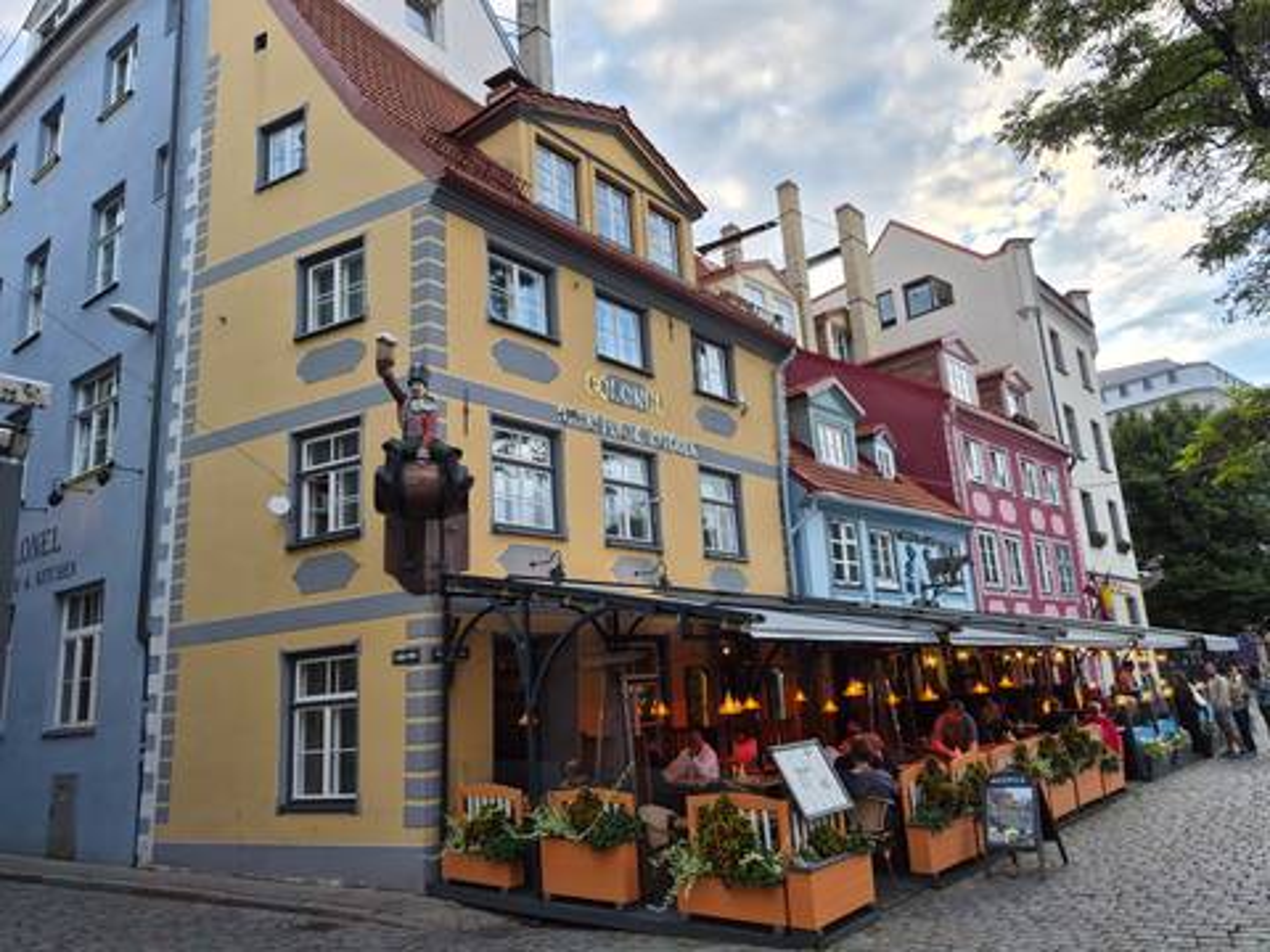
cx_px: 635
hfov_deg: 73.9
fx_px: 844
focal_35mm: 23
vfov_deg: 58.9
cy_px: 476
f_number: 1.8
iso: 80
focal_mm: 5.4
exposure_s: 1/774
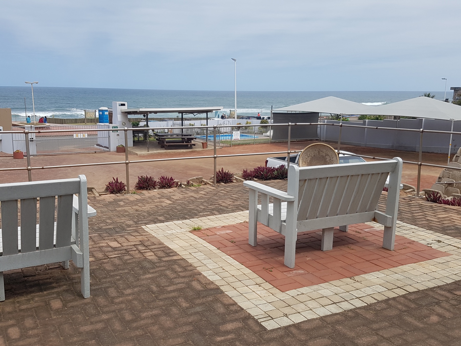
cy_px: 173
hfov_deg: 67.3
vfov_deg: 53.1
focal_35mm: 26
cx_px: 230
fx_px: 346
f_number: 1.7
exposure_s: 1/3256
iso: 50
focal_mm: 4.2
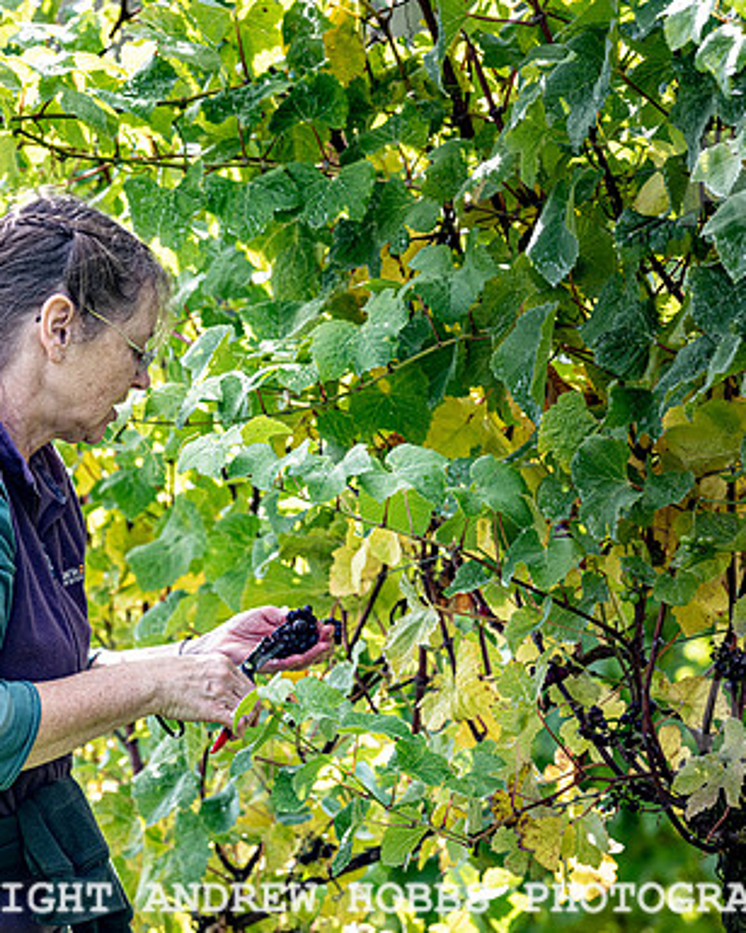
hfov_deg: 5.5
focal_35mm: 283
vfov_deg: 6.8
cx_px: 346
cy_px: 466
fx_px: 7810
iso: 180
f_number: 5.6
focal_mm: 200
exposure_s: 1/640
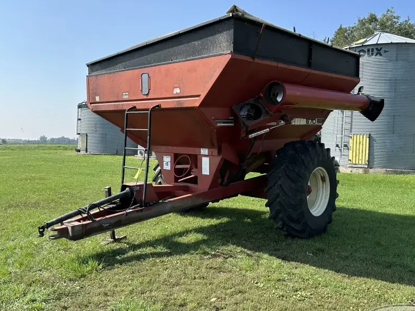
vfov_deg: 44.1
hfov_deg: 56.8
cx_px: 202
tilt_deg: +0.2
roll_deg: -3.2
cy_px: 148
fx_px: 384
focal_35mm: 32
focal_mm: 5.7
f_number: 1.5
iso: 50
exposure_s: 1/2841
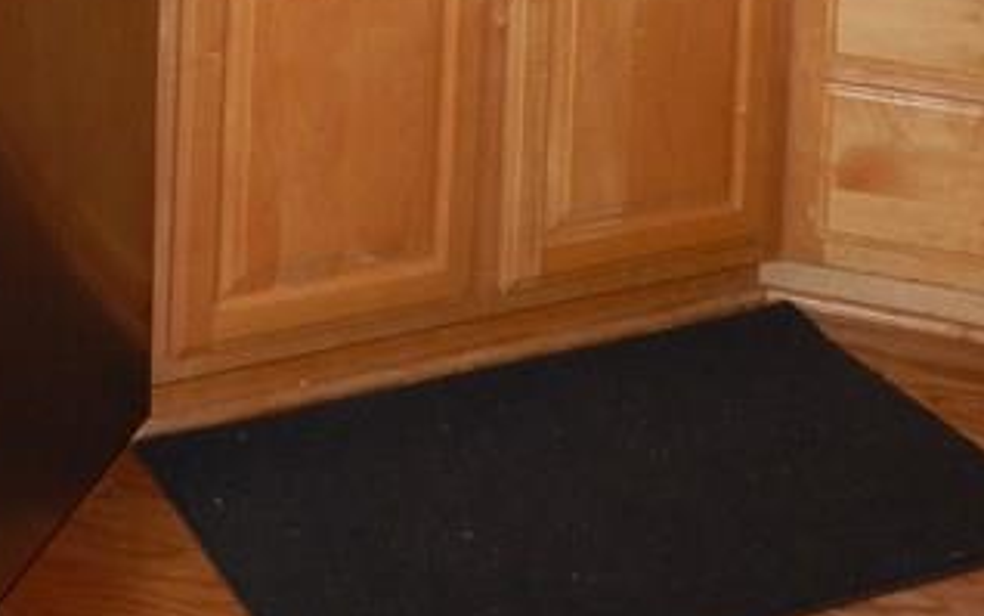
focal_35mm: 75
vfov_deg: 14.8
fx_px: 2012
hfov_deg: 26.8
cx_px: 152
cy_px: -542
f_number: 3
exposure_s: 1/30
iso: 200
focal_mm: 4
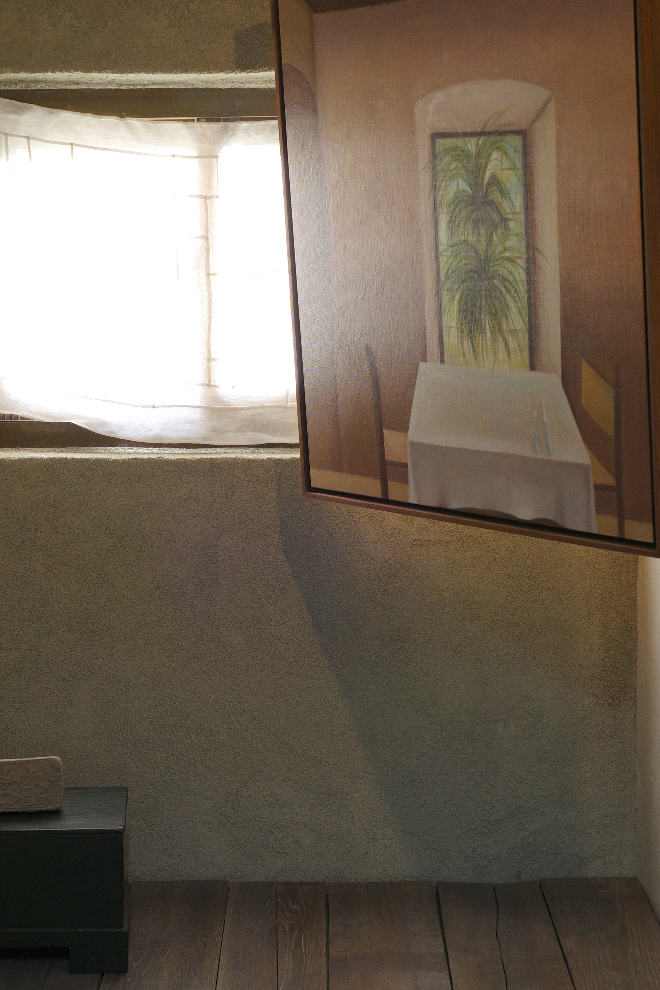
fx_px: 1897
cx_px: 231
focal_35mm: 69
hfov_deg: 19.7
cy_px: 448
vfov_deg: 29.2
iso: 400
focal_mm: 26
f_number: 2.8
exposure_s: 1/40
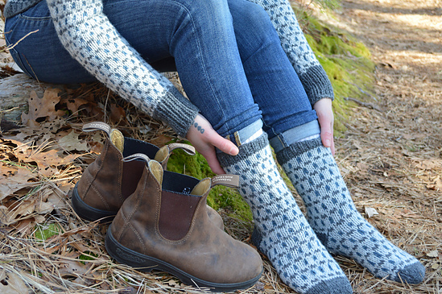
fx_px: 601
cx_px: 219
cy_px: 139
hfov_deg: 40.4
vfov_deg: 27.5
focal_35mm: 49
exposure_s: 1/50
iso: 400
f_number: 4.5
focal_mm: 28
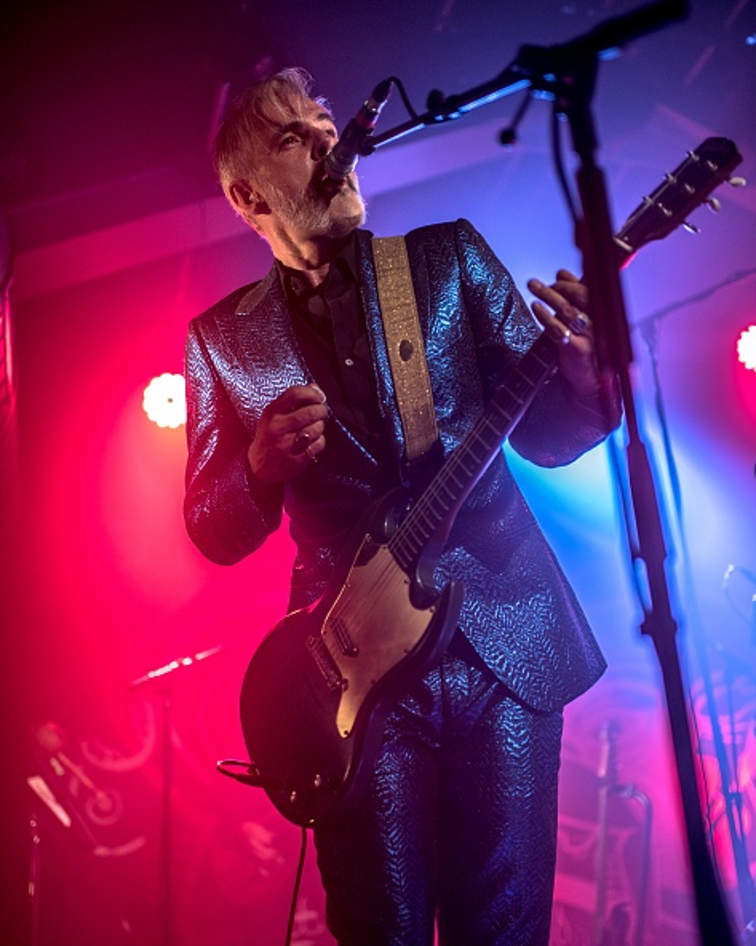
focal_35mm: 40
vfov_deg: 45.8
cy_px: 495
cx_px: 375
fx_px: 1120
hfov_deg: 37.3
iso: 320
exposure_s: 1/320
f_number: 1.4
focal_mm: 35
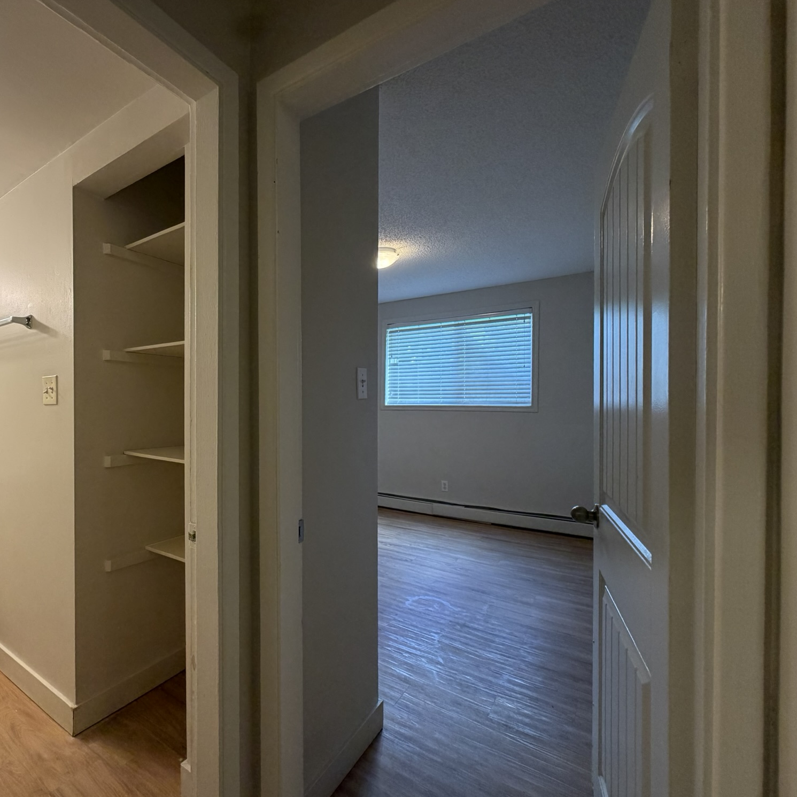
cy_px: 406
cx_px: 278
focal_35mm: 17
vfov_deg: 84.0
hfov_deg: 81.6
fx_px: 443
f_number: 2.2
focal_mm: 2.22
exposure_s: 1/60
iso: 200
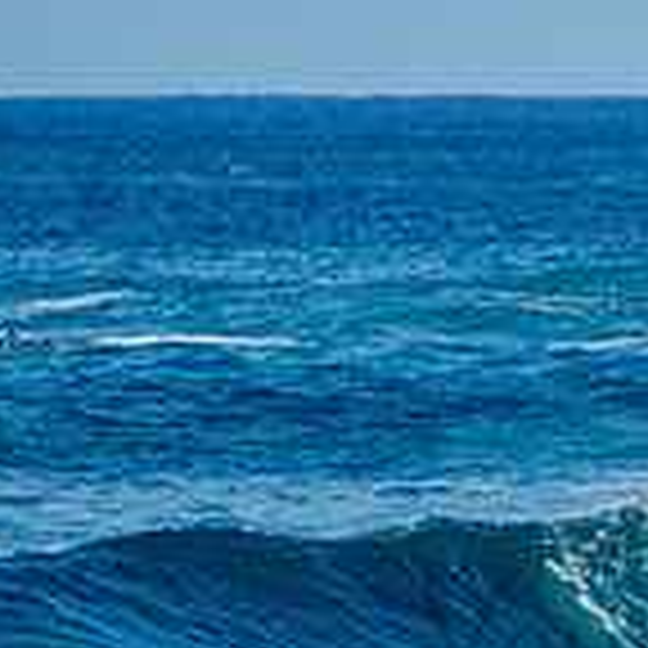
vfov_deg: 0.8
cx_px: 886
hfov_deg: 0.8
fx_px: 45111
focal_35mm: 2130
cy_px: 610
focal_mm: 400
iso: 360
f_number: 5.6
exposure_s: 1/2000
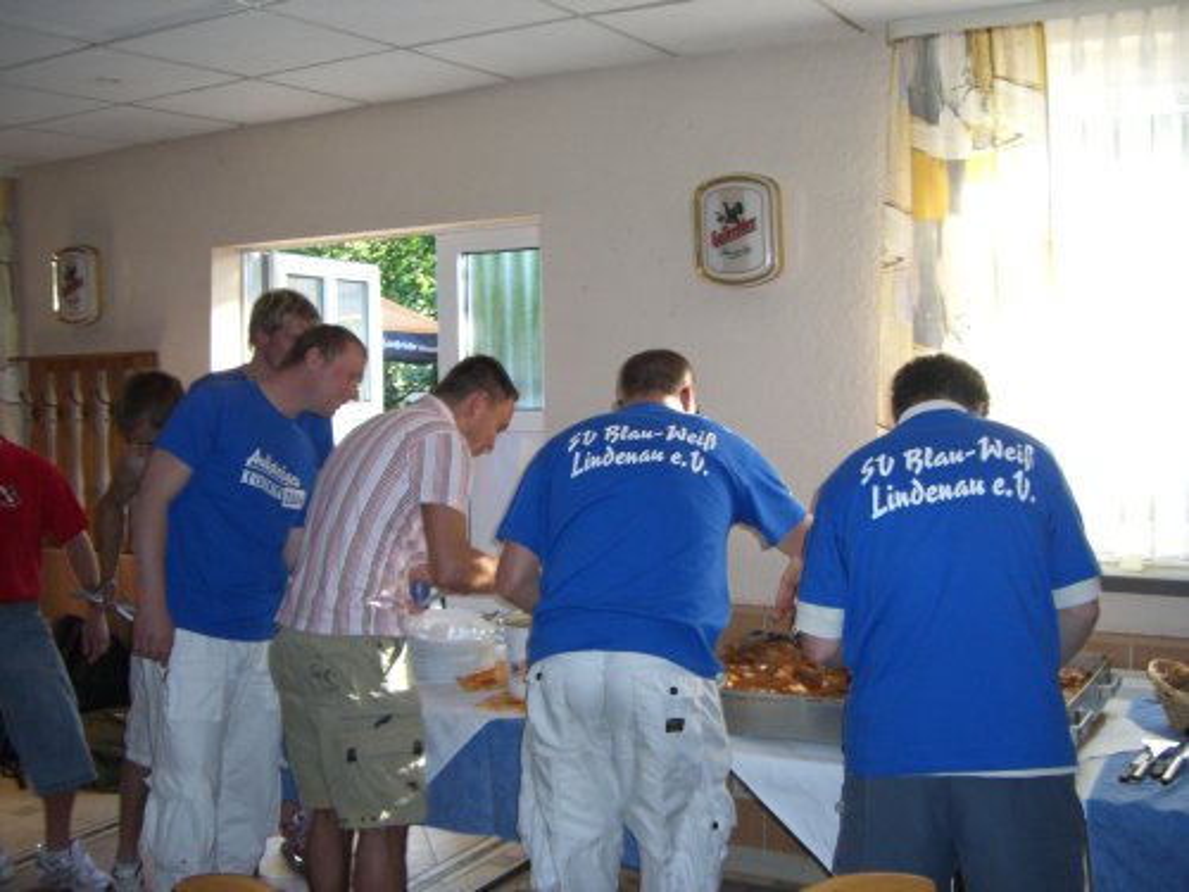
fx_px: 1305
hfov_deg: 49.0
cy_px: 446
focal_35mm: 38
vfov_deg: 37.7
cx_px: 594
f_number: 2.7
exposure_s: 1/60
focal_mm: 6.2
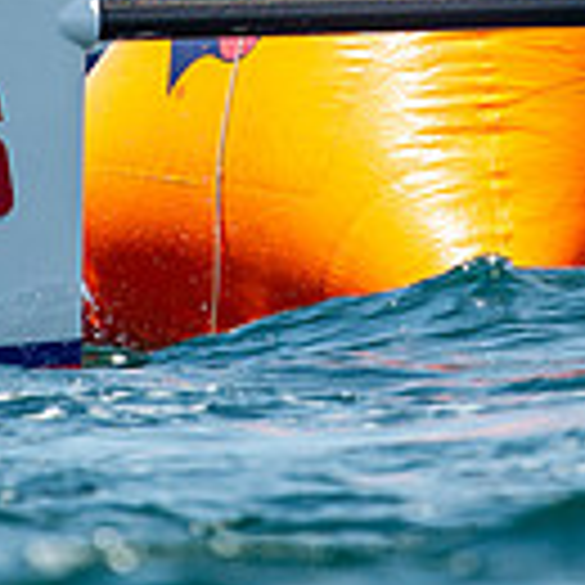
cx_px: 450
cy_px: -243
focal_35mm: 2271
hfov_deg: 0.8
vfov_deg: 0.8
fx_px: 43421
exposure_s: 1/2000
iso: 400
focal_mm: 600
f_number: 5
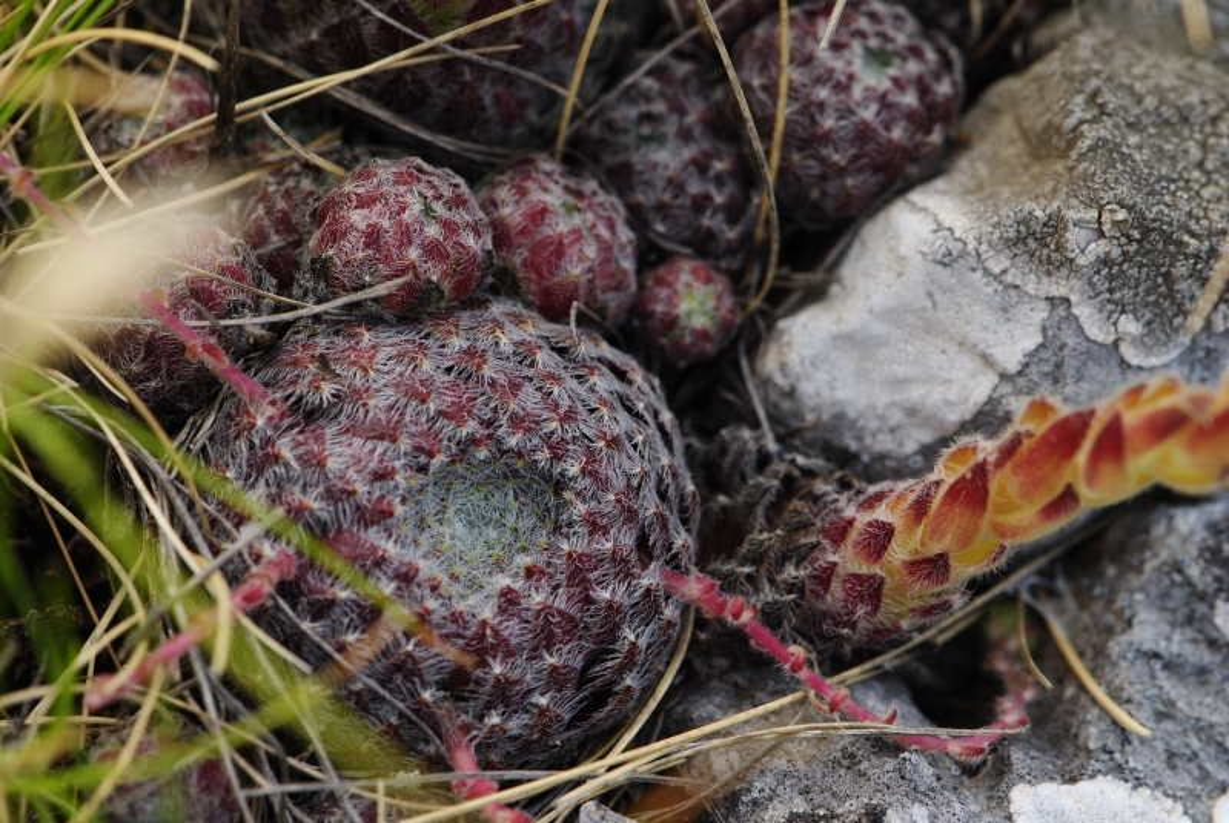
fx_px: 4359
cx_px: 614
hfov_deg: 16.0
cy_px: 412
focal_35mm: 128
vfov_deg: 10.8
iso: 100
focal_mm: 85
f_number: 6.3
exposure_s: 1/125
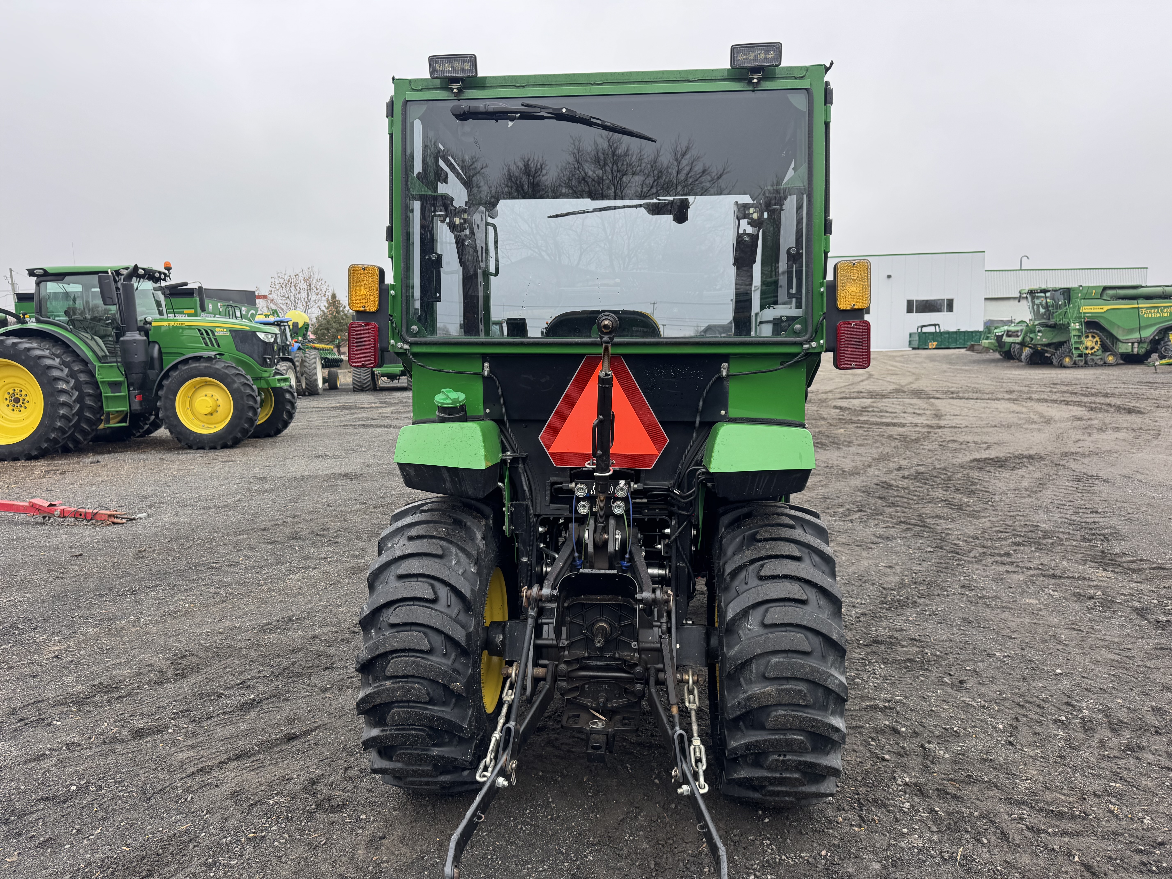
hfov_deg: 71.6
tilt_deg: -7.4
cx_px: 586
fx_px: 813
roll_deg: +1.9
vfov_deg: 56.8
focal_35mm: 24
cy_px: 440
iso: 80
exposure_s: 1/832
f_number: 1.78
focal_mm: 6.76
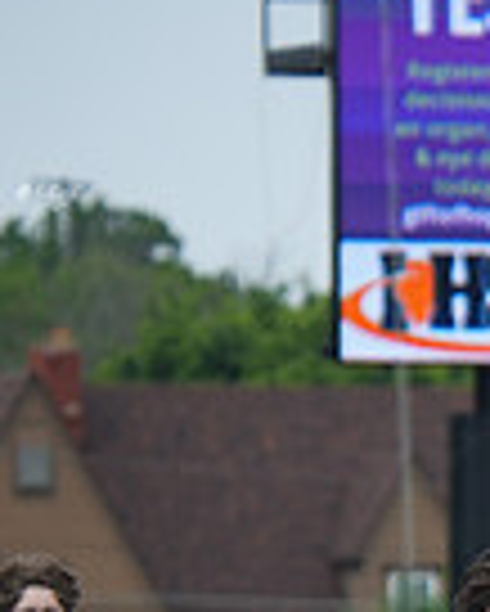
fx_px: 17057
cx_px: 1232
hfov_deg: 1.6
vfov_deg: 2.1
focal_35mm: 942
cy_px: 839
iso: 400
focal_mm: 235
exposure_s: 1/1600
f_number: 5.6
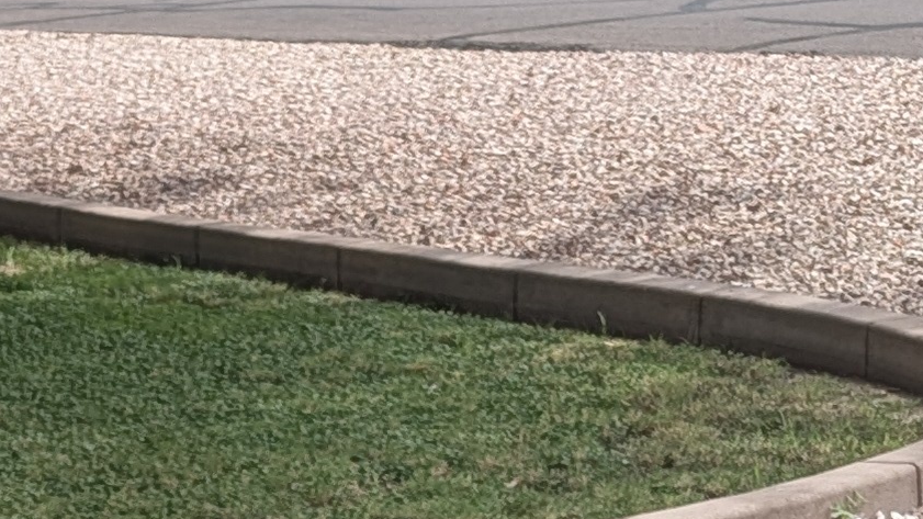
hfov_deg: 16.3
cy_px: 1366
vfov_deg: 8.5
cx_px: -115
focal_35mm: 127
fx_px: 3108
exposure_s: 1/663
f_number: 1.68
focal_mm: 6.9
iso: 22
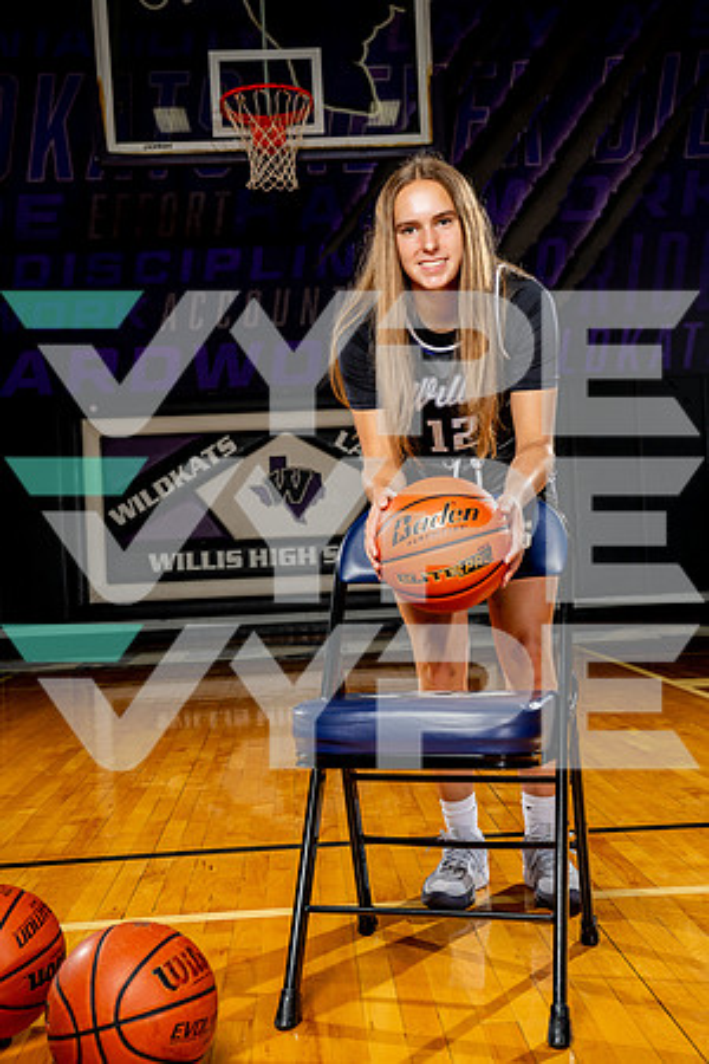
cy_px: 532
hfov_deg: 30.5
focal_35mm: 44
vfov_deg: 44.5
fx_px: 1300
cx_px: 354
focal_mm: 44
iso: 320
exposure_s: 1/250
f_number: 5.6
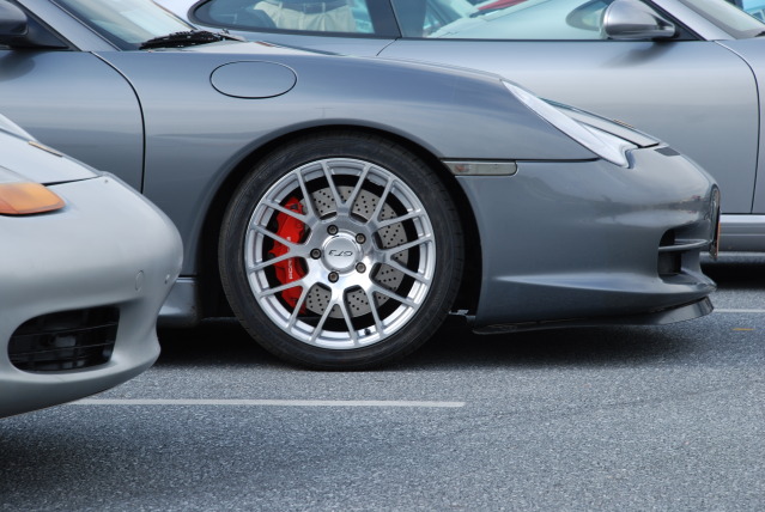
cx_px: 382
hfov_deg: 13.7
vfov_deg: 9.2
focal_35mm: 150
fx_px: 3192
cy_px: 256
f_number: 13
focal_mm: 100
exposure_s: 1/60
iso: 100
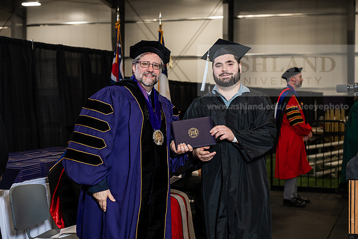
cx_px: 179
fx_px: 647
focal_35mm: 65
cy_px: 120
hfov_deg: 31.0
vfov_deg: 20.9
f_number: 4.5
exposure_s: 1/200
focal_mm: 65
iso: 1250
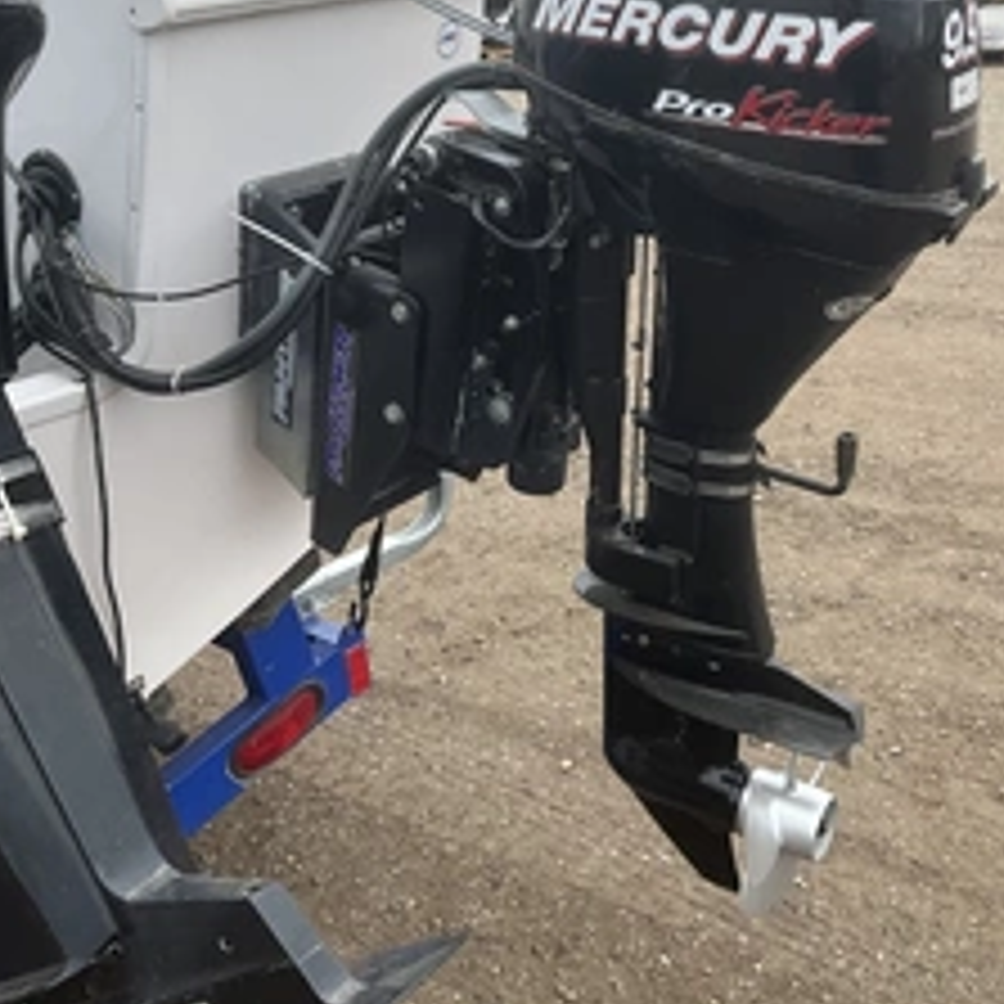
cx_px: 657
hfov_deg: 36.5
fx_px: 1509
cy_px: 414
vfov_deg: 36.7
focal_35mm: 46
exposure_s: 1/412
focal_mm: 3
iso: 25
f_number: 1.8
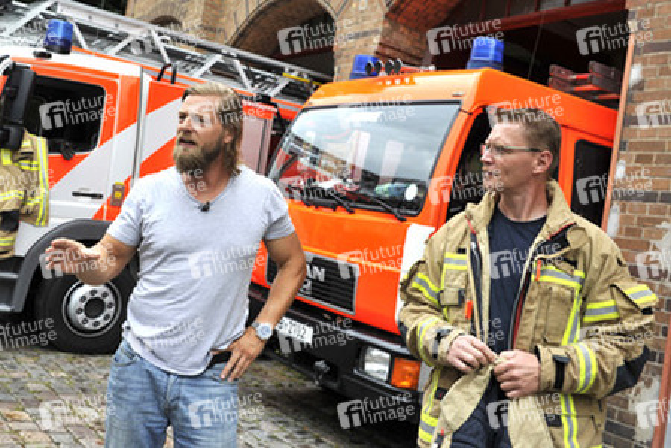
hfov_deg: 54.4
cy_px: 224
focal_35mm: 35
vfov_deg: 37.9
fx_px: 652
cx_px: 336
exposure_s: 1/400
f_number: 6.3
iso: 400
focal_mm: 35
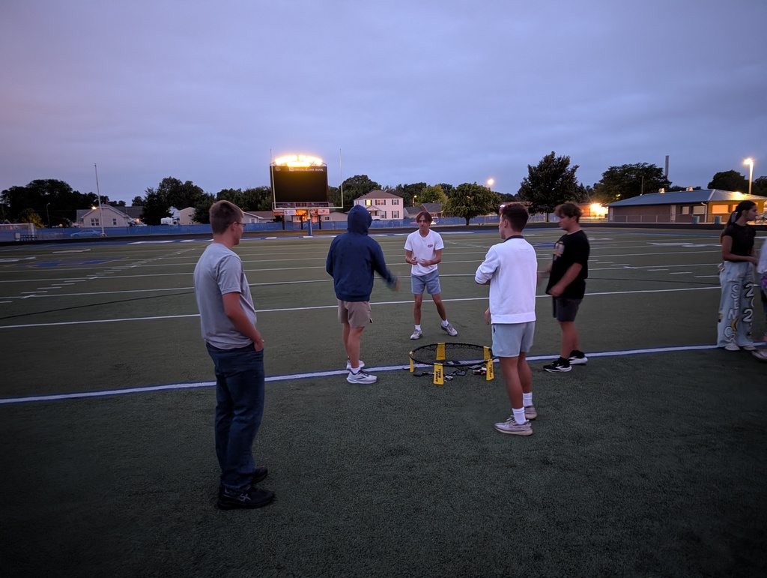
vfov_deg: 56.9
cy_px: 289
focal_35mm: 24
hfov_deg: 71.5
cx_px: 384
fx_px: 533
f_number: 1.68
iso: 4141
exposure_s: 1/14.7
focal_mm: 6.9
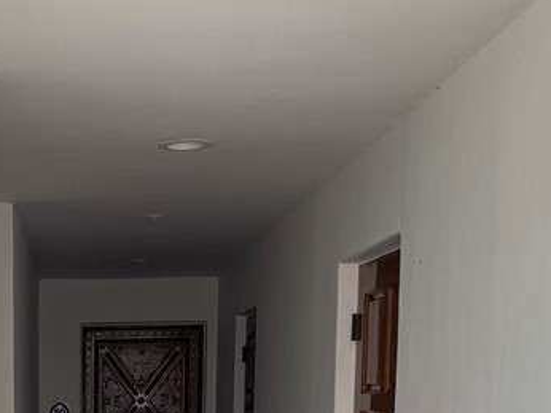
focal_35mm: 77
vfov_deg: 17.8
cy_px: 549
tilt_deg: -8.3
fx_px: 1225
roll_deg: -0.1
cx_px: -10
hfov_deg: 24.1
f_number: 1.6
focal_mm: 5.96
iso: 50
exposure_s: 1/255
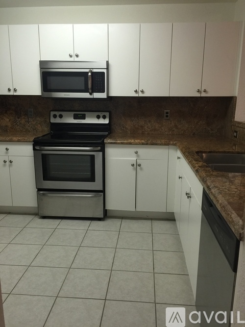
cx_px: 122
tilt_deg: -13.2
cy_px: 164
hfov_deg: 48.2
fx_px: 274
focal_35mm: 29
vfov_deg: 61.7
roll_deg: -0.9
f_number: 2.2
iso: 64
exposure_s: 1/15
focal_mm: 4.15
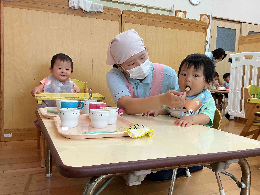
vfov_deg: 41.8
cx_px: 131
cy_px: 98
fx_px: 255
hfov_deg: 54.0
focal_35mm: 34
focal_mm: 3
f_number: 1.8
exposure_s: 1/60
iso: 64
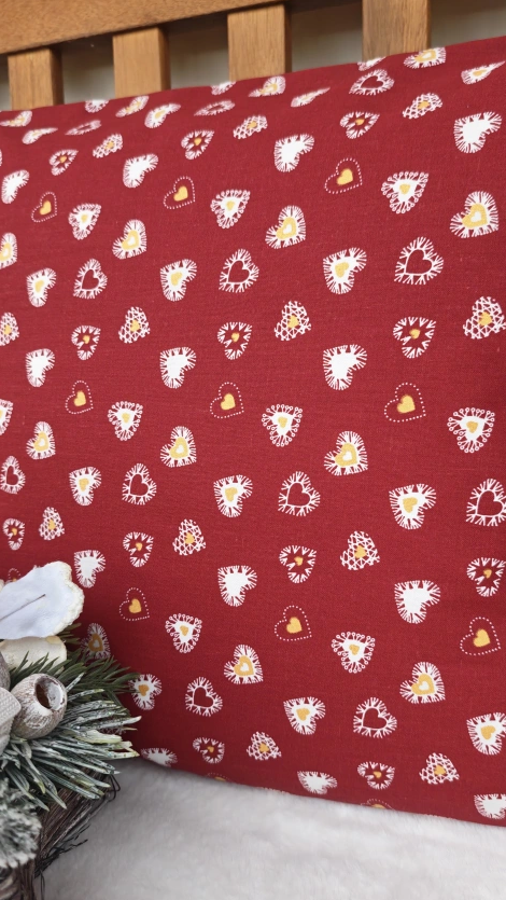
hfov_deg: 38.9
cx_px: 291
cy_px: 459
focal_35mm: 30
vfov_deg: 64.3
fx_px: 715
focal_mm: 6.55
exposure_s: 1/160
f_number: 1.6
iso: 400
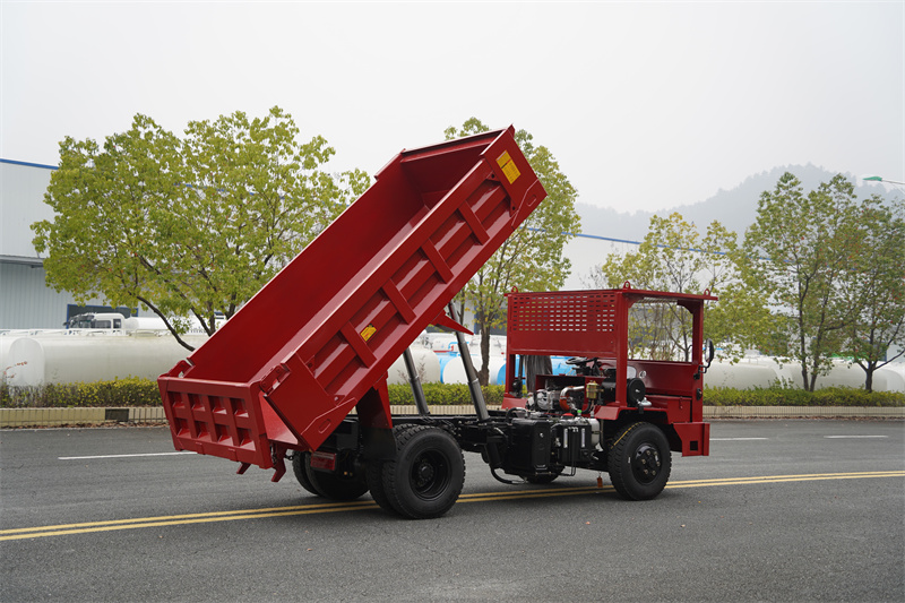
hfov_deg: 47.4
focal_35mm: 41
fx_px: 1030
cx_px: 452
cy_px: 302
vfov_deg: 32.6
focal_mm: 41
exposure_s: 1/250
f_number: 3.2
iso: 100
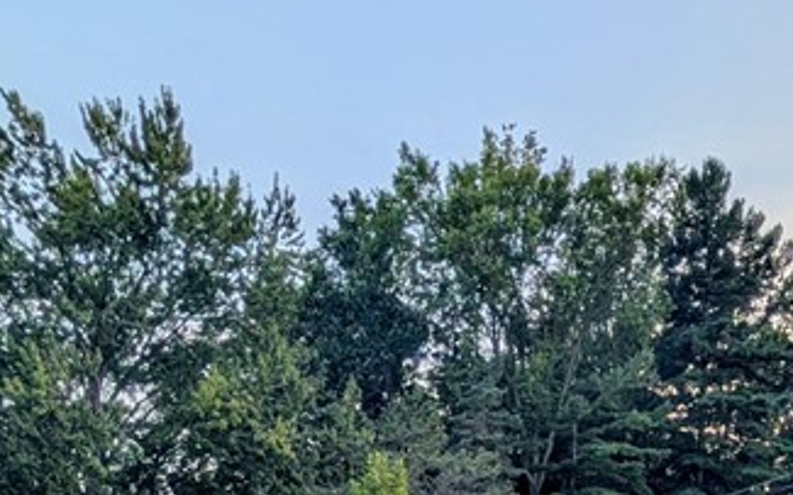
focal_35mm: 40
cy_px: 822
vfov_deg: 22.9
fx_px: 864
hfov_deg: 47.3
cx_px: 604
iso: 55
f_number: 1.7
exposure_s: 1/636
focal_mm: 2.02
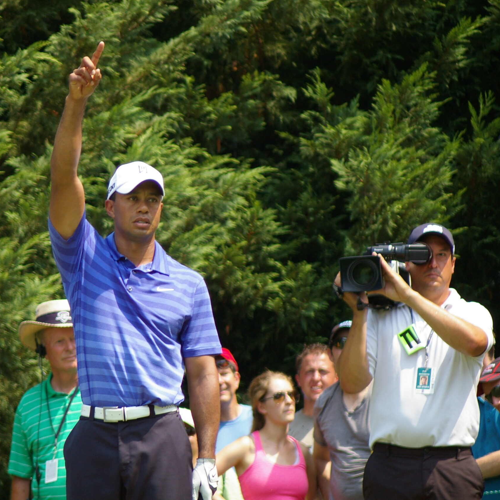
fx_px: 6586
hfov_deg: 4.3
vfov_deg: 4.3
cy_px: 250
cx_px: 129
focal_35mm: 403
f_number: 6.7
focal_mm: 210
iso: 400
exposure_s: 1/350
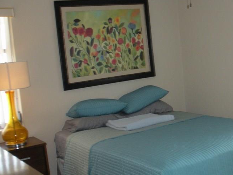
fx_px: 370
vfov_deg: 26.6
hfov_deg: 34.2
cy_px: 85
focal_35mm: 55
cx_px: 174
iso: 207
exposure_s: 1/36.7
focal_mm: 6.3
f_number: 3.5
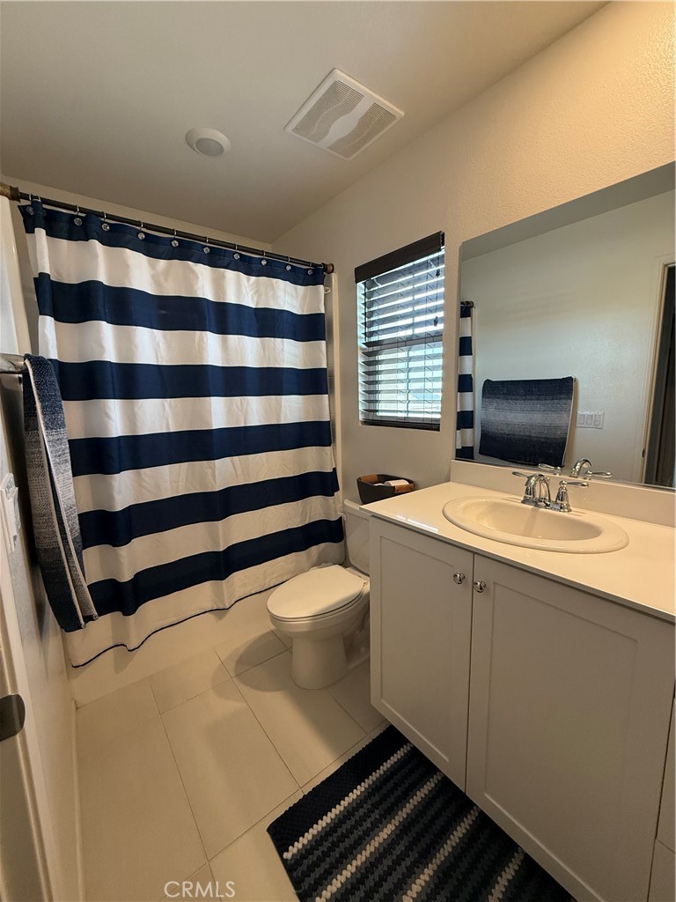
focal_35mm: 14
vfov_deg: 102.1
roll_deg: +0.5
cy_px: 451
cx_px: 338
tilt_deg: -8.9
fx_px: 365
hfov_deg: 85.7
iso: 320
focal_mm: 2.22
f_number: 2.2
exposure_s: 1/120
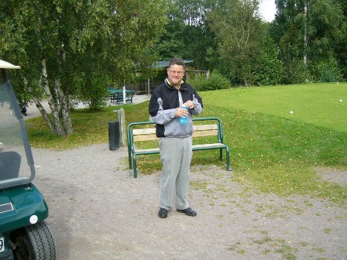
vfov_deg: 40.7
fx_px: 351
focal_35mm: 35
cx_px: 174
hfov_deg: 52.6
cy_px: 130
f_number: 2.8
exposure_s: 1/250
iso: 50
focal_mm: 5.8
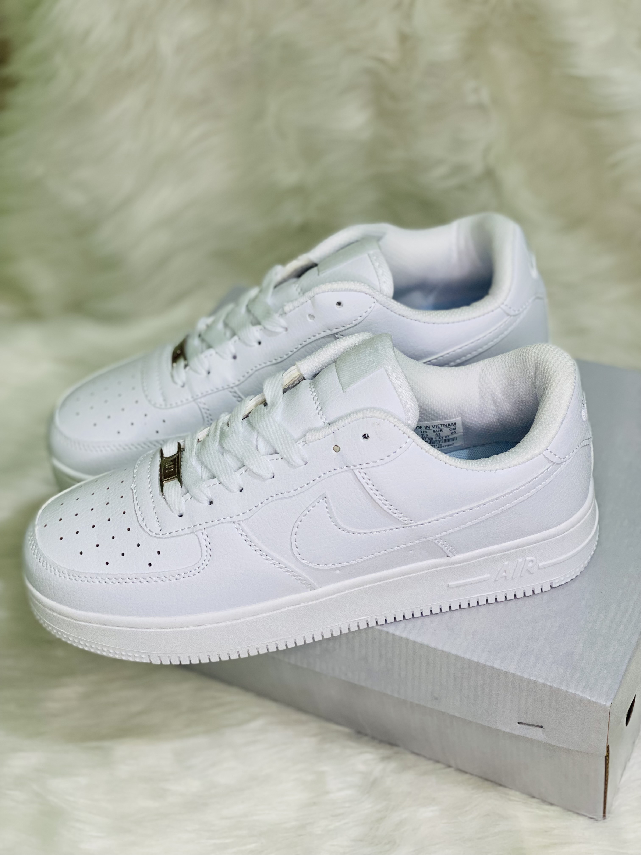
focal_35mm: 52
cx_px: 320
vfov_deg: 36.8
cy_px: 428
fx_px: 1284
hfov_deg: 28.0
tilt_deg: -40.4
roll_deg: +8.2
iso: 125
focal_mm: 6
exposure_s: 1/33
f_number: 2
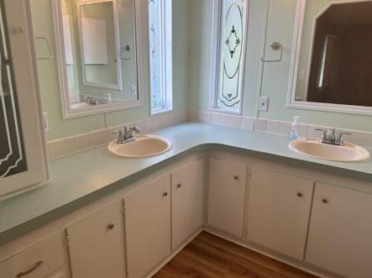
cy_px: 136
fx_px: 279
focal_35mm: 26
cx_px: 180
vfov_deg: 52.9
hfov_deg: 67.4
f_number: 1.78
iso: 64
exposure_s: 1/120
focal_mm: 6.86
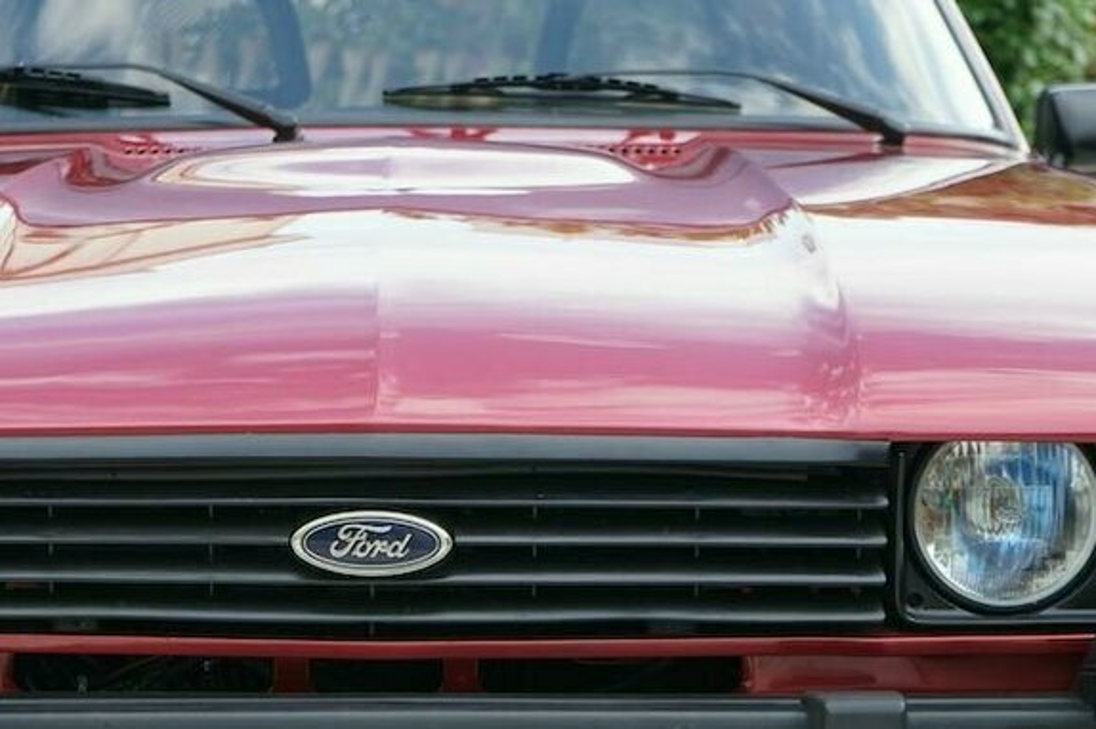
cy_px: 535
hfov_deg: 18.1
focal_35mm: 113
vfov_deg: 12.1
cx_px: 349
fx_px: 3438
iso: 160
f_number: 5
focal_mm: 54
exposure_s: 1/125
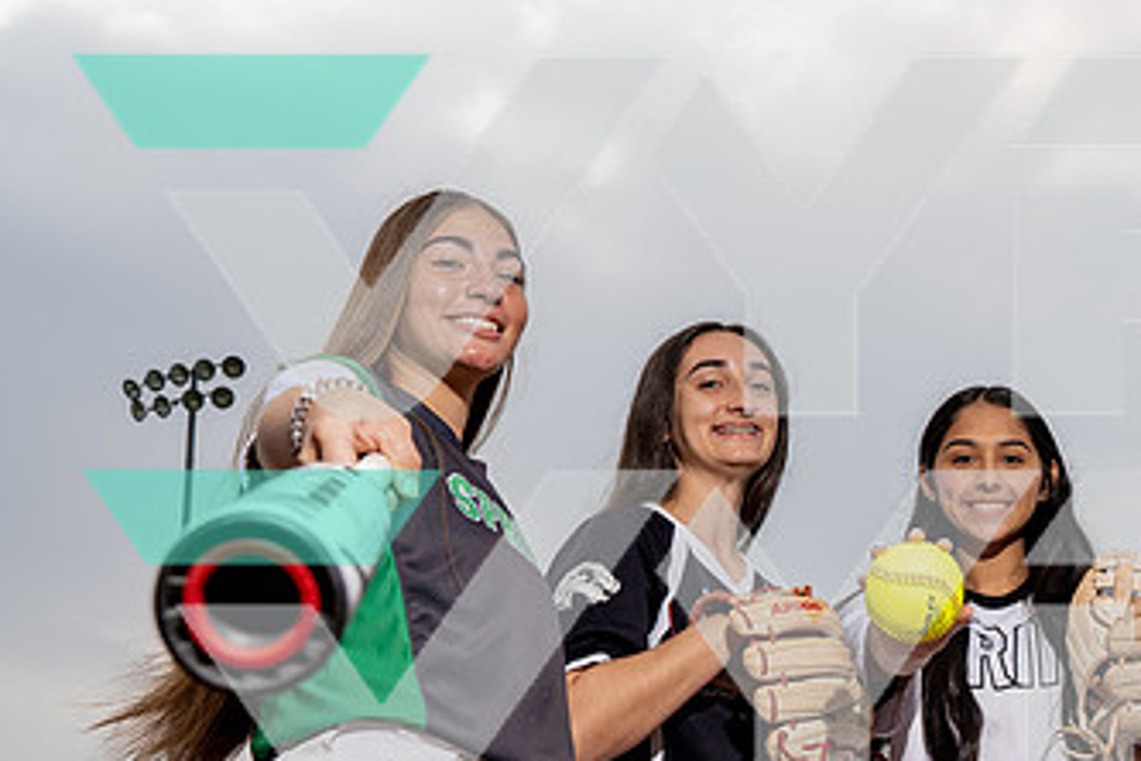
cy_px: 653
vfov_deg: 21.9
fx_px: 1933
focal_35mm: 61
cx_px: 956
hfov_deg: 31.8
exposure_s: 1/250
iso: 125
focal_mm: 35
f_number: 8
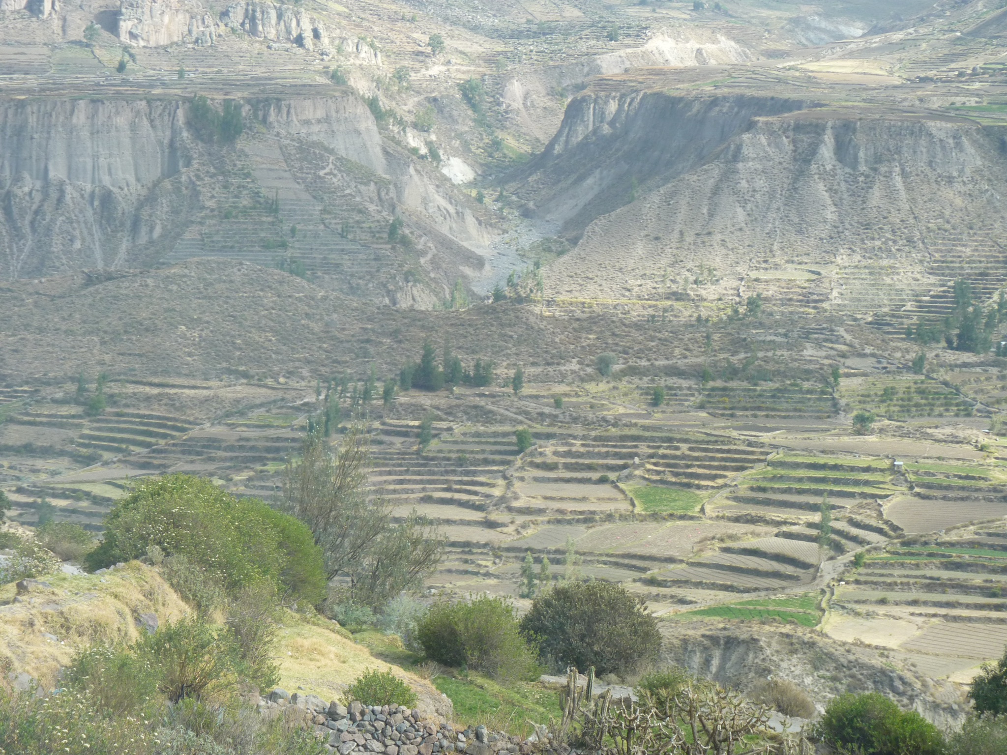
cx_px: 504
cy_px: 378
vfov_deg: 14.6
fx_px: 2938
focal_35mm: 101
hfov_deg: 19.4
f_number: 4
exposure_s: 1/320
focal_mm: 18
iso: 160
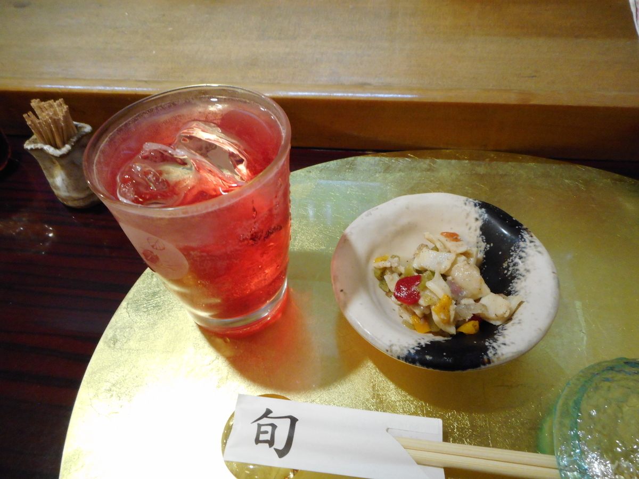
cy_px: 240
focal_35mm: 25
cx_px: 320
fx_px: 461
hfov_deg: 69.4
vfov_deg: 54.9
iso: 400
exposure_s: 1/13
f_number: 3.7
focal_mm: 4.5
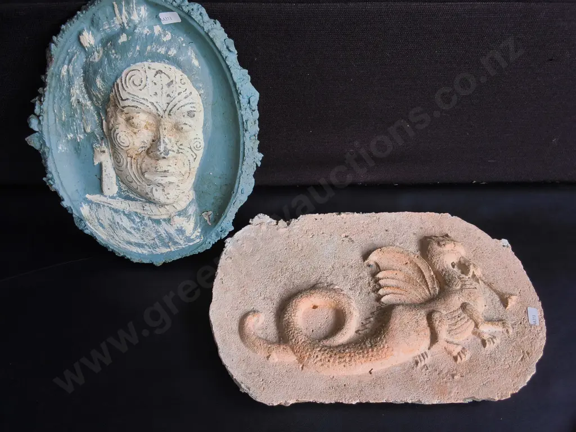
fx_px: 449
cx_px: 288
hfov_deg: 65.3
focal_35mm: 27
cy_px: 216
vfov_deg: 51.4
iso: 32
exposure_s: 1/115
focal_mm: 2.87
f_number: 2
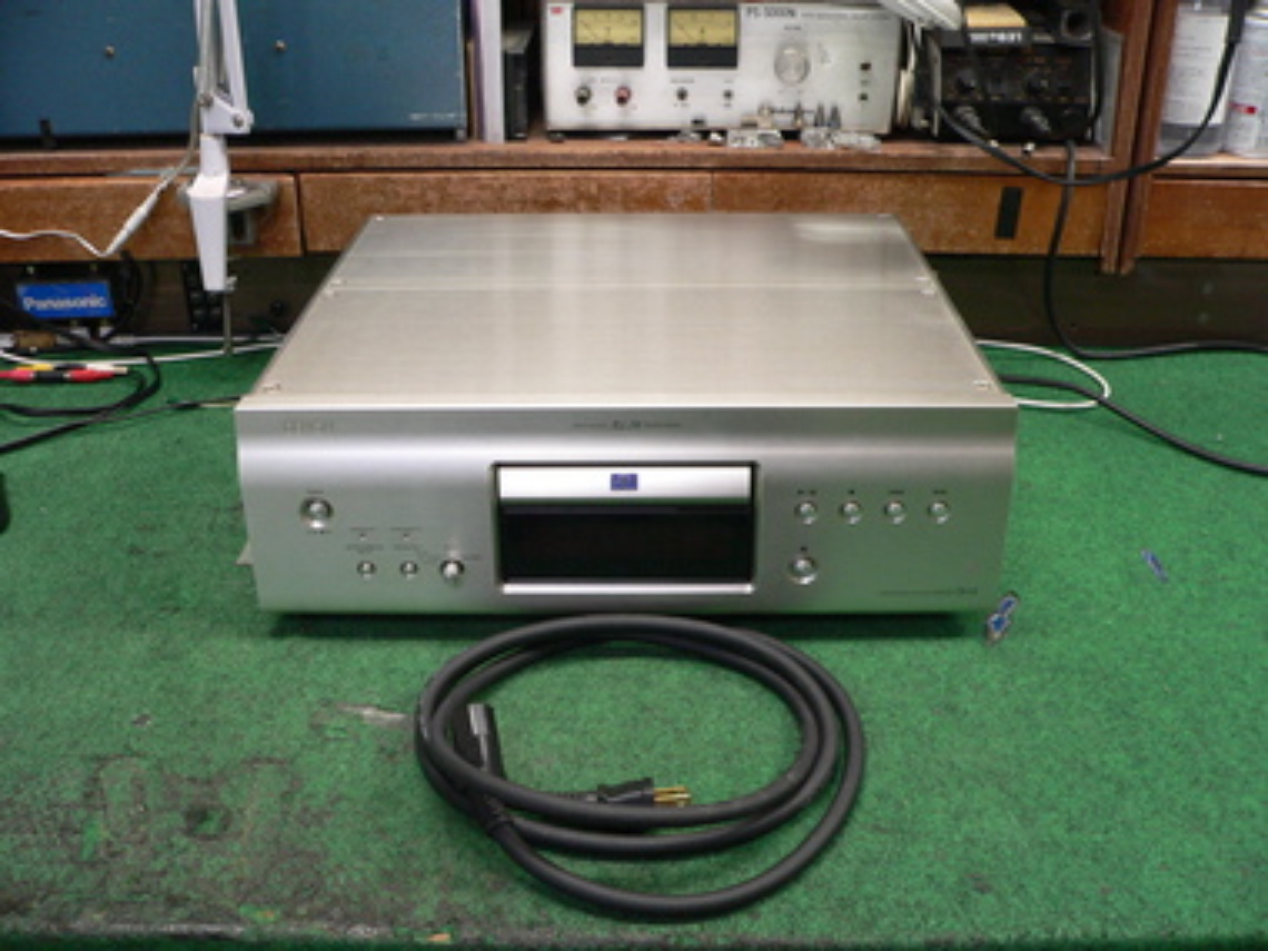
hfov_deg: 51.4
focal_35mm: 36
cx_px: 634
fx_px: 1319
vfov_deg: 39.7
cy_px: 476
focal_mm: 6
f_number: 2.8
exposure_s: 1/20
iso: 200
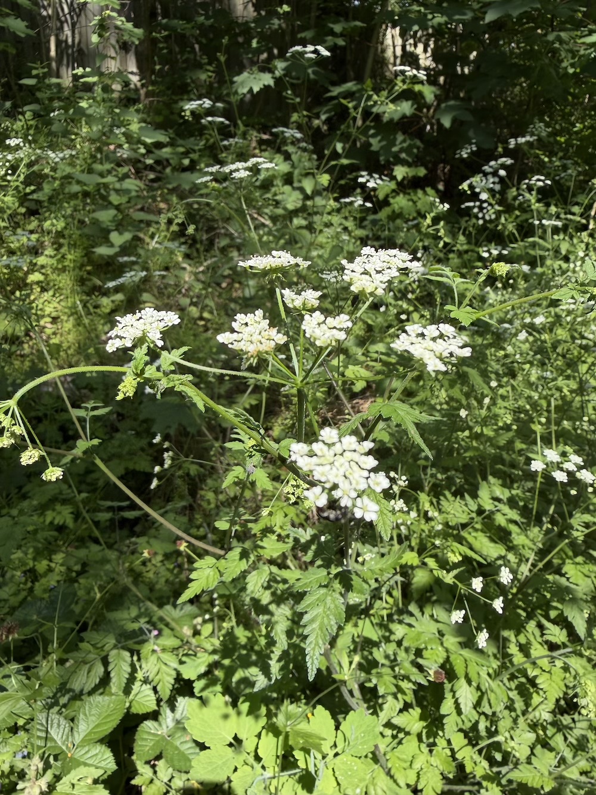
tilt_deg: -17.4
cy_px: 398
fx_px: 551
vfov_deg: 71.6
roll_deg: -2.6
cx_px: 298
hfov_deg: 56.8
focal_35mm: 24
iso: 32
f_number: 2.2
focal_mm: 2.22
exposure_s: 1/777
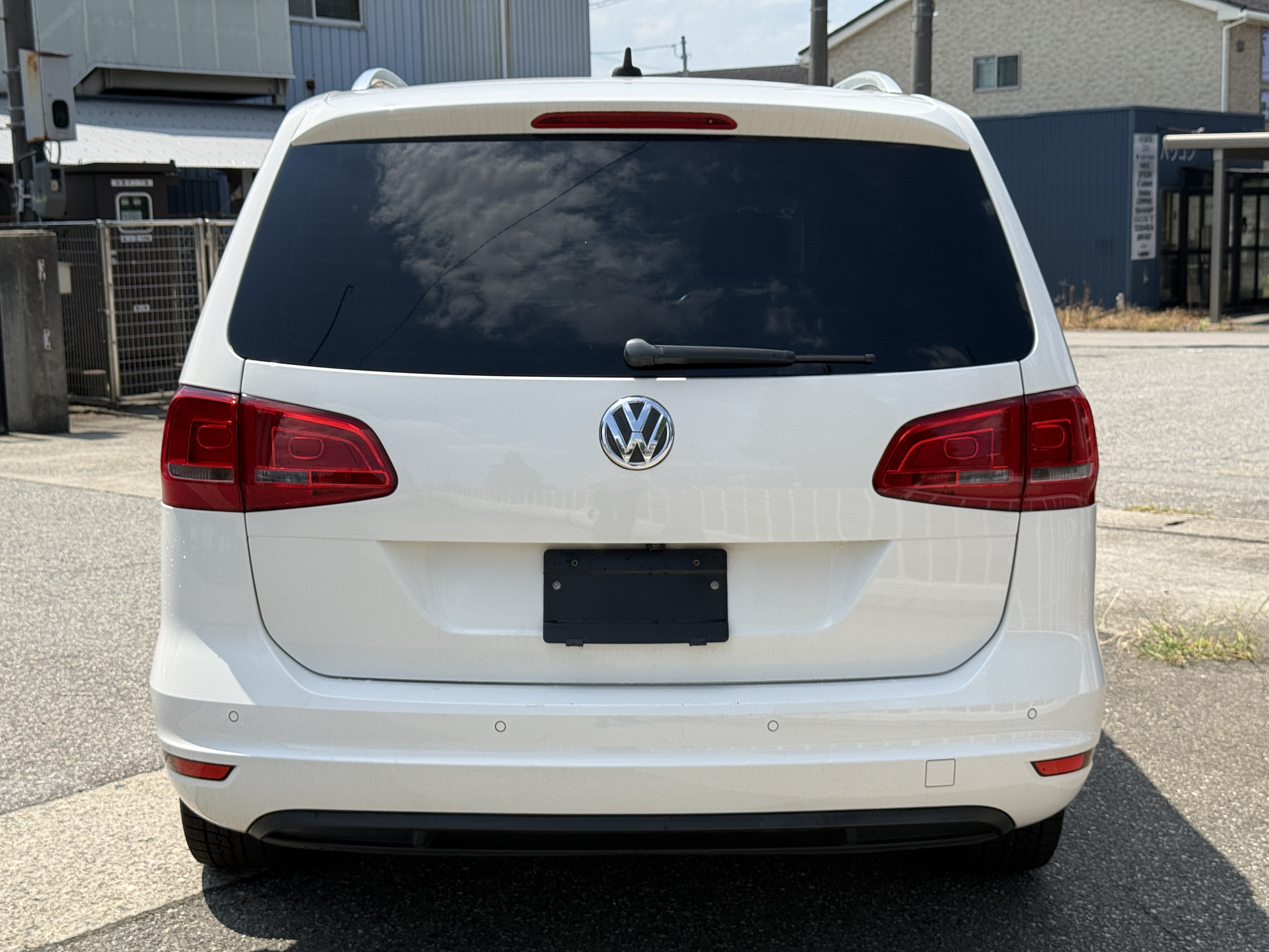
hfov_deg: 39.7
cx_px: 634
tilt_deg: -7.5
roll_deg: +1.8
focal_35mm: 48
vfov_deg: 30.3
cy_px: 476
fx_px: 1760
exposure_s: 1/4587
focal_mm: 6.76
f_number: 1.78
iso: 64
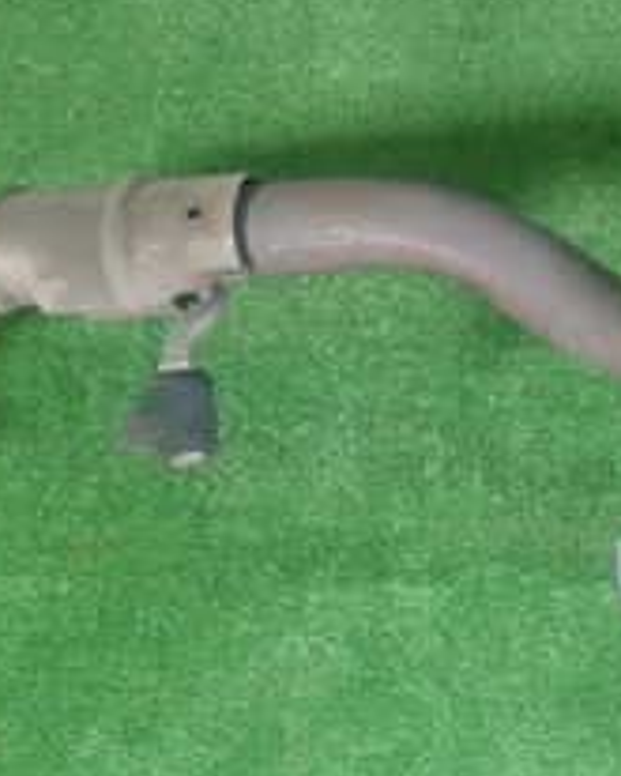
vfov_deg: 26.8
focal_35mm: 71
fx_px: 1630
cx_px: 775
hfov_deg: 20.0
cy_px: 399
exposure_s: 1/30
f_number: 2
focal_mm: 4.5
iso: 200
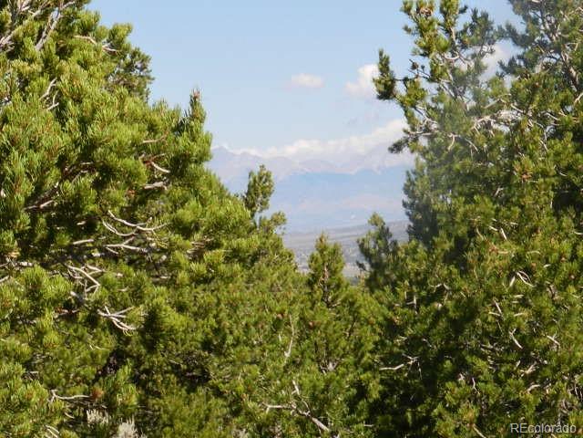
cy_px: 219
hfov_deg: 12.3
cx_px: 292
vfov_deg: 9.3
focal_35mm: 160
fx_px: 2695
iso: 160
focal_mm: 28.4
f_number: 5.3
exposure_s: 1/60
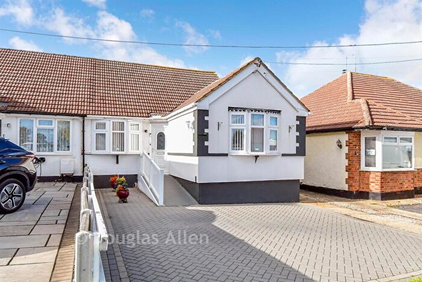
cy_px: 141
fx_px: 223
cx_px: 211
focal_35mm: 19
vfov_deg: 64.6
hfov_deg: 86.9
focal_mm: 13
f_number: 7.1
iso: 400
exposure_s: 1/800
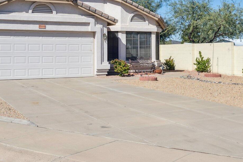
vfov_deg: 24.0
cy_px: 49
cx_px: 165
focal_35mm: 56
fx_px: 378
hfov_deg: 35.3
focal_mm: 25
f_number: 8
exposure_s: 1/2000
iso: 320
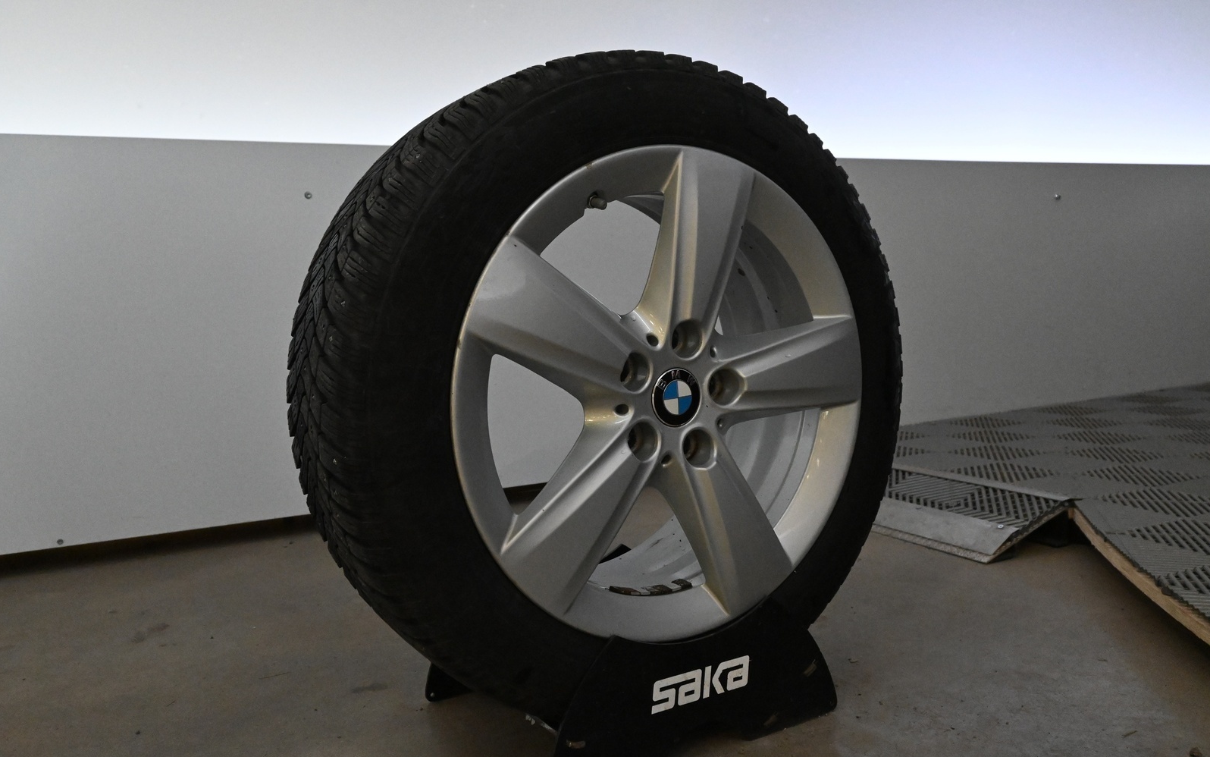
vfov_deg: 41.5
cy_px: 397
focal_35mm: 30
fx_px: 998
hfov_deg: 62.5
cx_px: 610
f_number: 6.3
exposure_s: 1/250
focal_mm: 19.5
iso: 6400
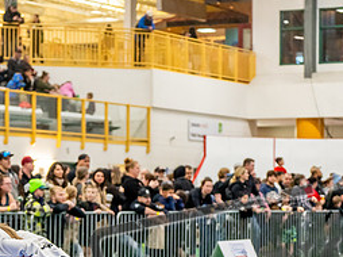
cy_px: 251
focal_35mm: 154
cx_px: 93
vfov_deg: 9.6
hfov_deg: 12.8
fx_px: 1525
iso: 2500
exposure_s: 1/500
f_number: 2.8
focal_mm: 70
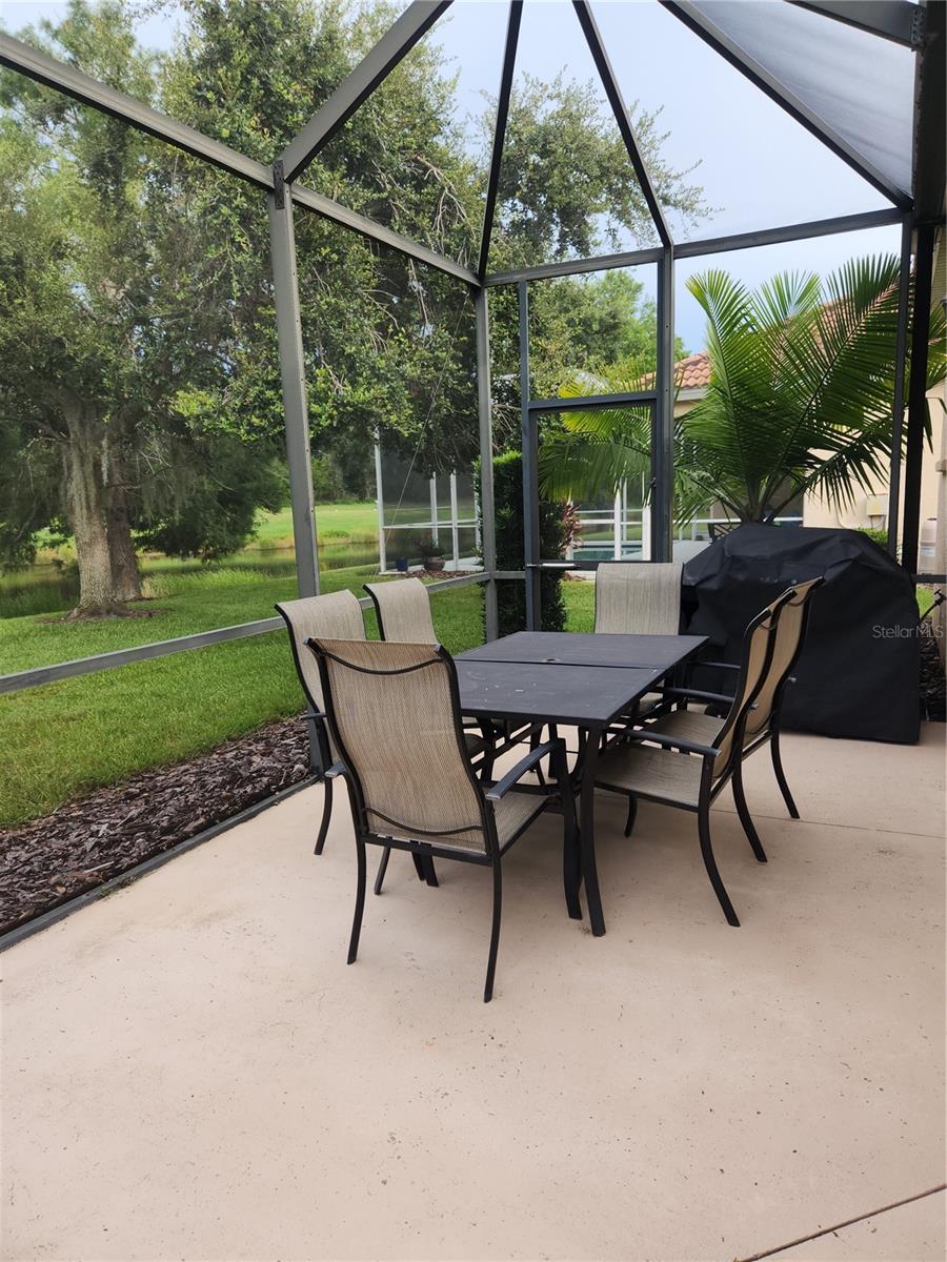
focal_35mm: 23
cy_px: 631
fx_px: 839
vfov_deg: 73.9
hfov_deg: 58.9
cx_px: 474
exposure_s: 1/209
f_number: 1.8
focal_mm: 5.4
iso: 20
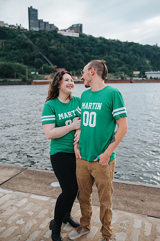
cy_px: 120
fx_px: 233
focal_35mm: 35
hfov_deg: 37.9
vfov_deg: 54.4
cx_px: 80
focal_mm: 35
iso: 320
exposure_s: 1/1000
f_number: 3.2
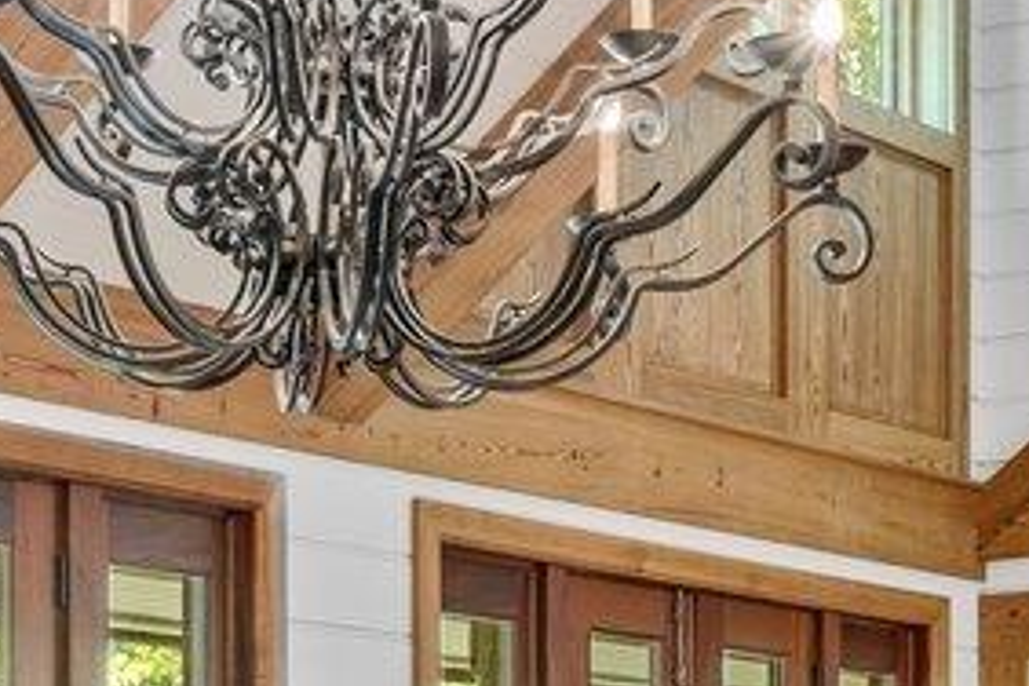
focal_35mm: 120
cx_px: 558
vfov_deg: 11.1
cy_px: 972
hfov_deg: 17.1
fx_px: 3419
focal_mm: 16.5
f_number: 8
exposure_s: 1
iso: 250
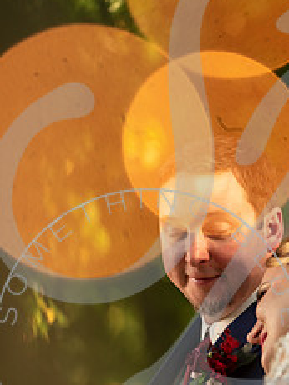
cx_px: 224
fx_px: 3131
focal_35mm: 281
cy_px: 217
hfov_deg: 5.3
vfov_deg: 7.1
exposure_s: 1/250
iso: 200
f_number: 2.8
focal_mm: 150
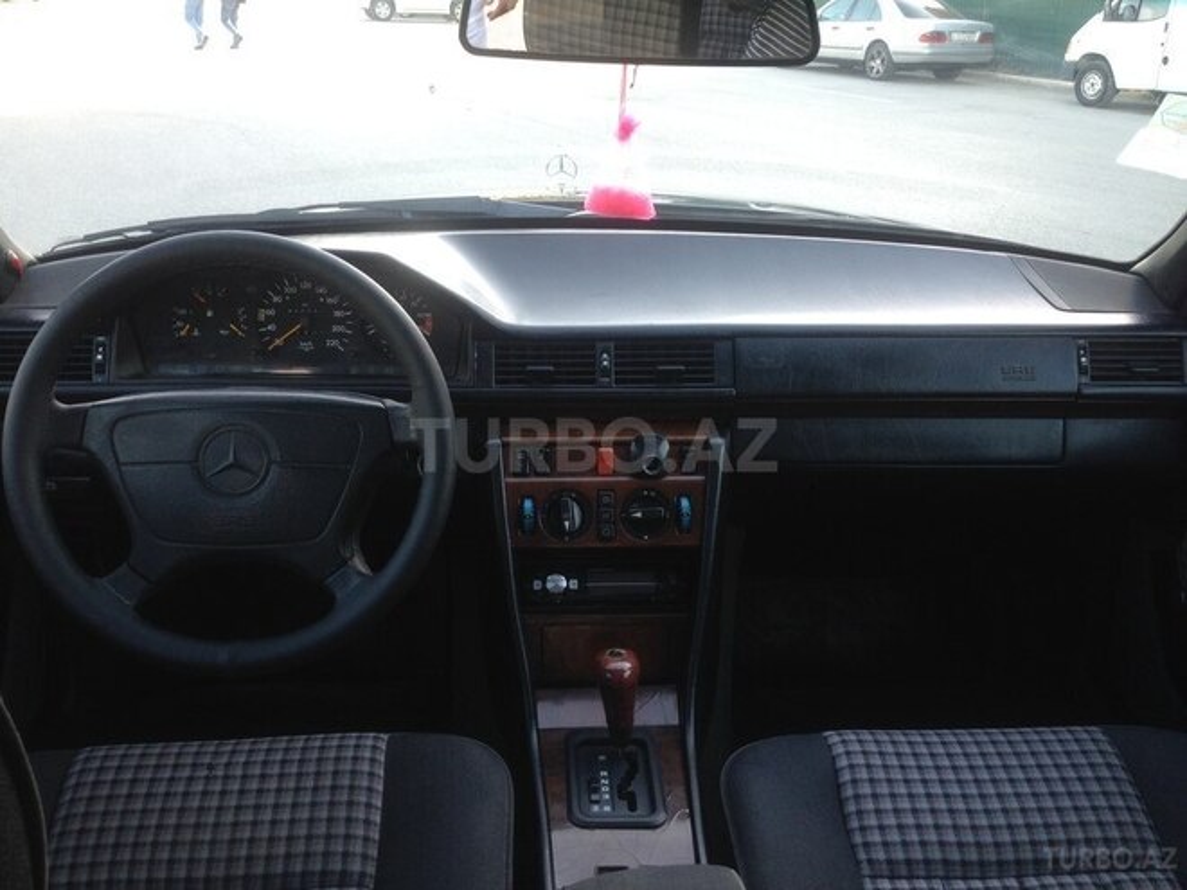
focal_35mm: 33
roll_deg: -2.1
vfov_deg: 42.9
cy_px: 445
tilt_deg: -21.2
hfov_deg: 55.4
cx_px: 594
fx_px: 1132
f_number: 2.4
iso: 64
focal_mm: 4.12
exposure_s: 1/120
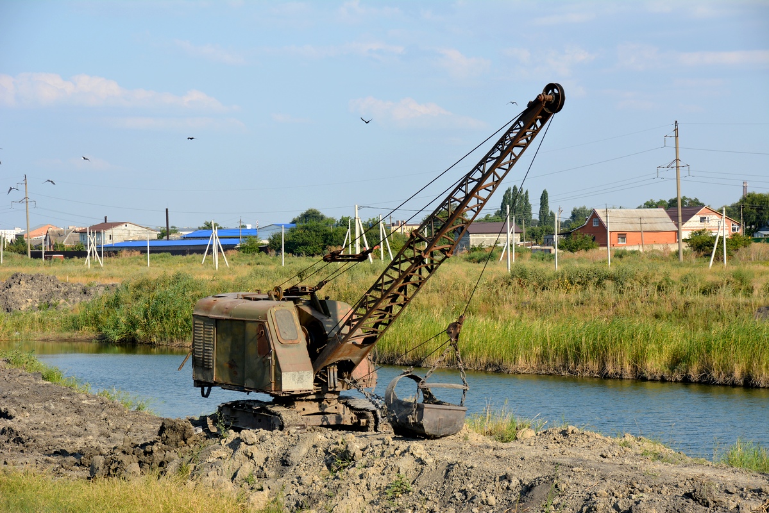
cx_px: 384
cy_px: 256
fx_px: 2404
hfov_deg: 18.2
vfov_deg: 12.2
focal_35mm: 112
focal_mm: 75
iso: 125
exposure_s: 1/250
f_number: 8
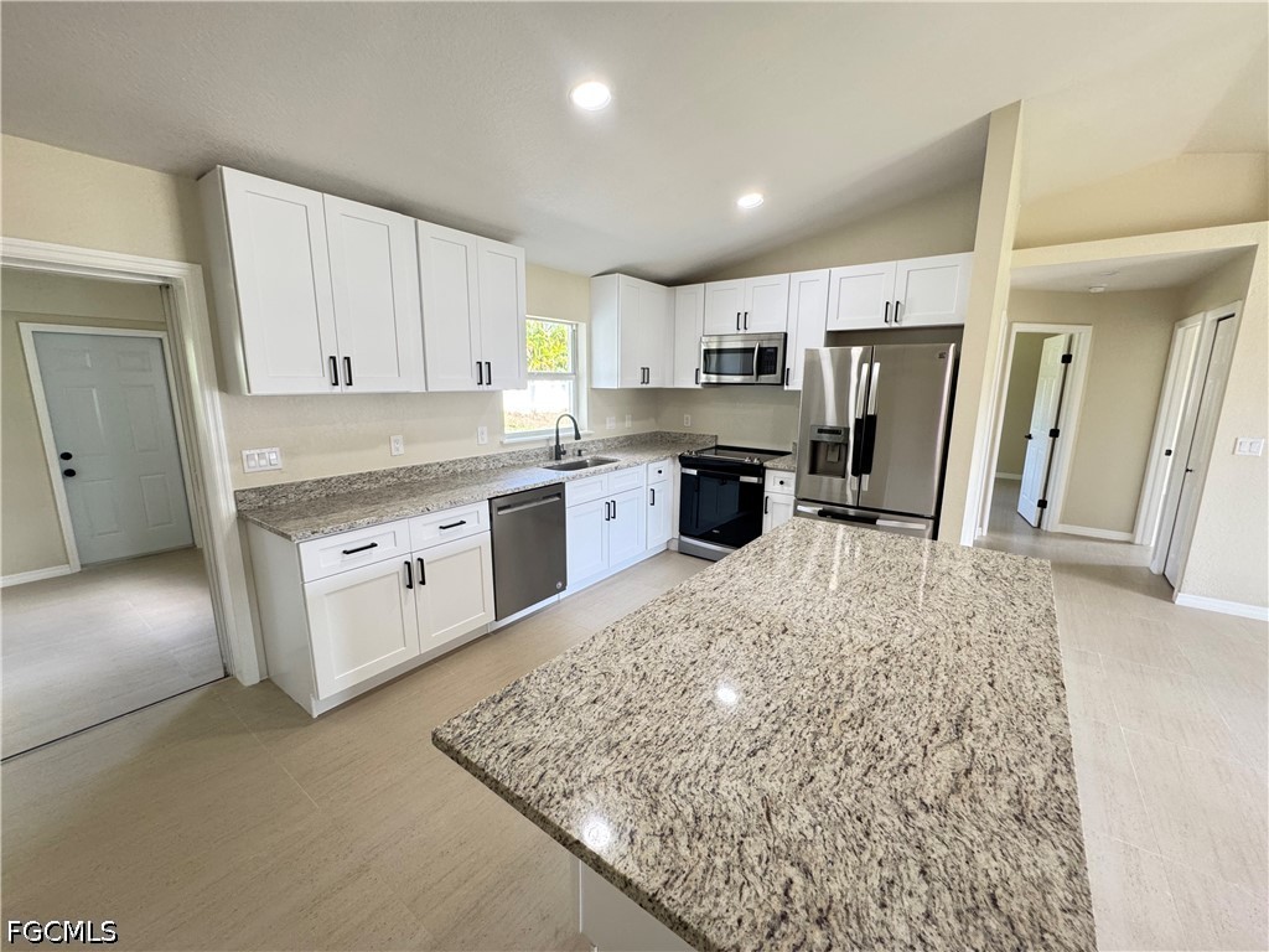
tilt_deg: -12.0
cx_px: 634
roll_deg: -0.5
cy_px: 476
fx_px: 513
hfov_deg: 102.1
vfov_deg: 85.7
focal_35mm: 14
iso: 200
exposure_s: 1/60
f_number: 2.2
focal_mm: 2.22
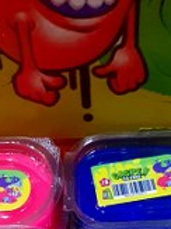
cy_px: 375
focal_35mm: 96
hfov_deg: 15.3
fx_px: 633
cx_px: 118
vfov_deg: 17.6
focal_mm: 4.32
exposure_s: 1/50
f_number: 2.4
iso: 320
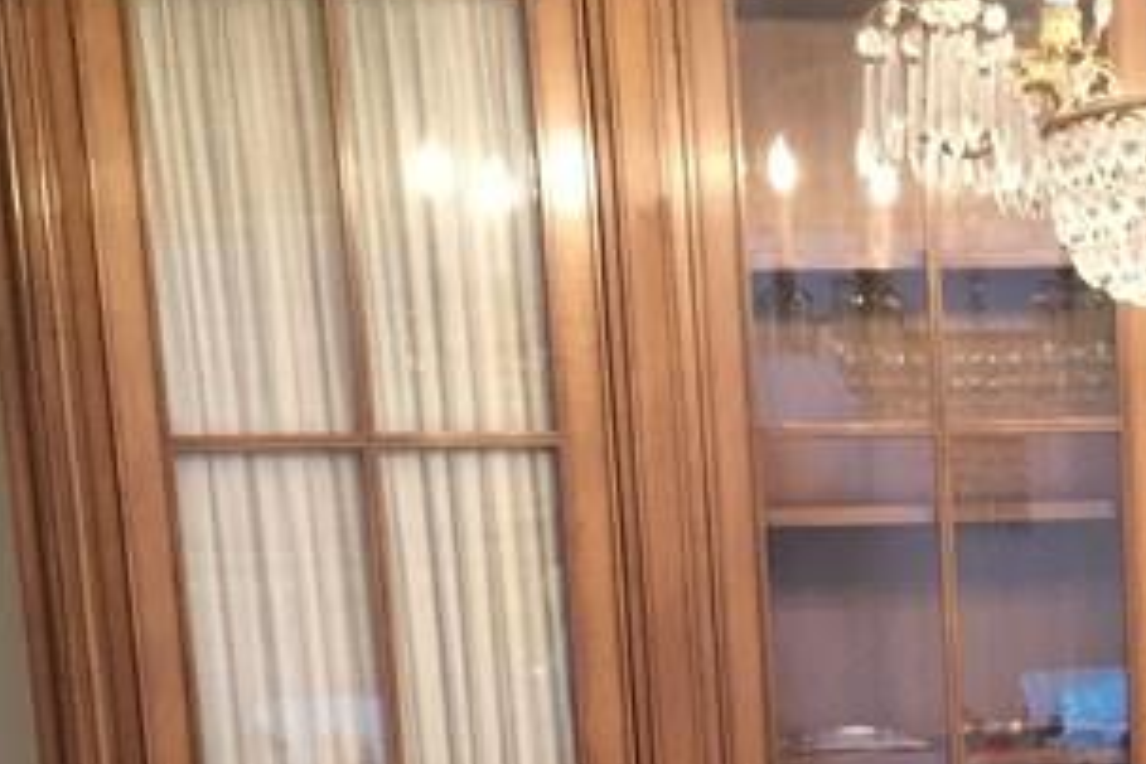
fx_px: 3247
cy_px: 1218
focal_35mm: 102
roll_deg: +1.4
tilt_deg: -11.8
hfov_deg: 19.2
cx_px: 1267
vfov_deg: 12.6
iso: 125
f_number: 2.2
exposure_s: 1/15
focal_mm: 4.15
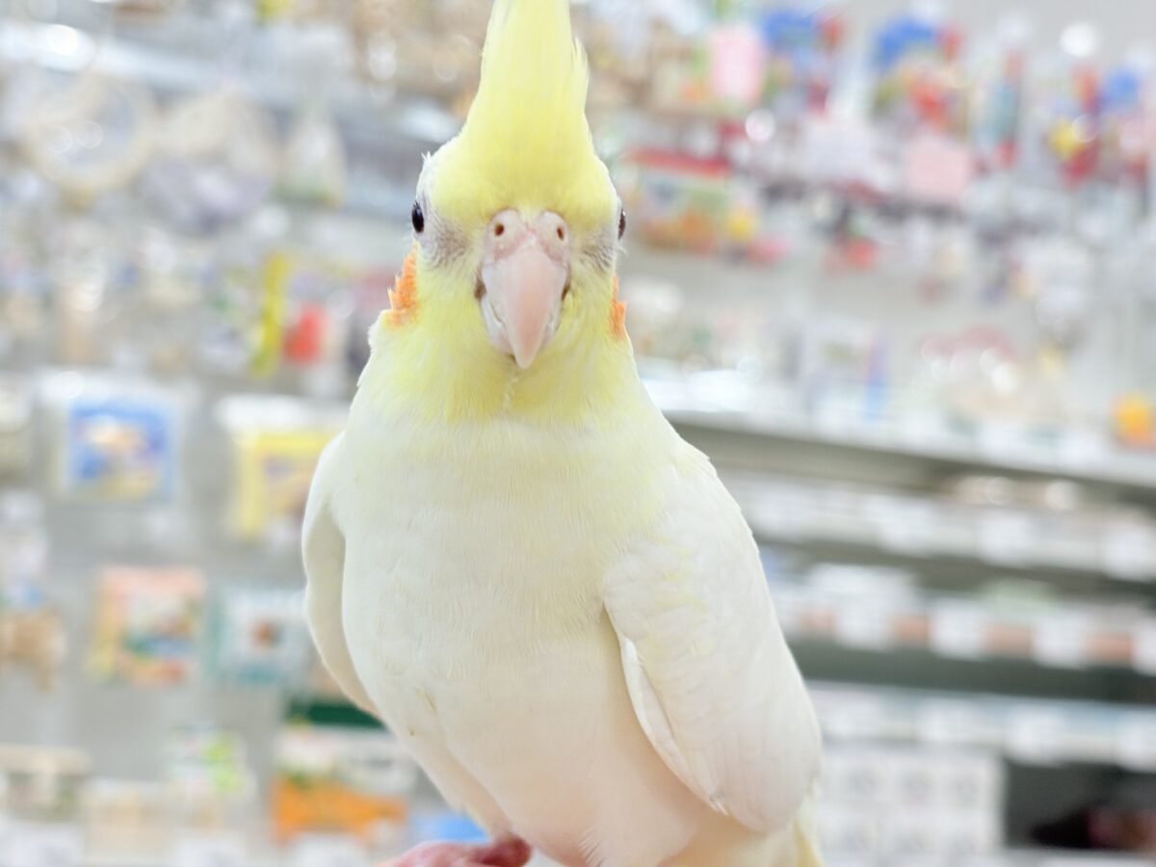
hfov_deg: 36.8
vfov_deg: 28.0
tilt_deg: +4.0
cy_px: 434
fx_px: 1737
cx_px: 578
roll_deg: -4.0
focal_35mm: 52
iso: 40
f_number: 1.6
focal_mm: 5.96
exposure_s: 1/50
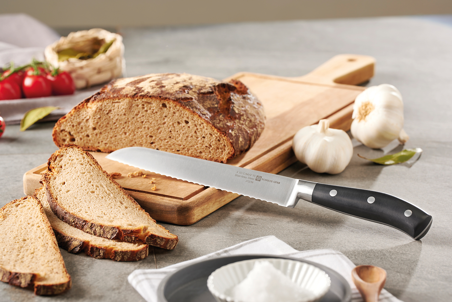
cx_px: 226
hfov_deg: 15.8
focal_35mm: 130
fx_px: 1632
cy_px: 151
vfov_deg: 10.5
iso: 40
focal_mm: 130
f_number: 8
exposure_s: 1/125
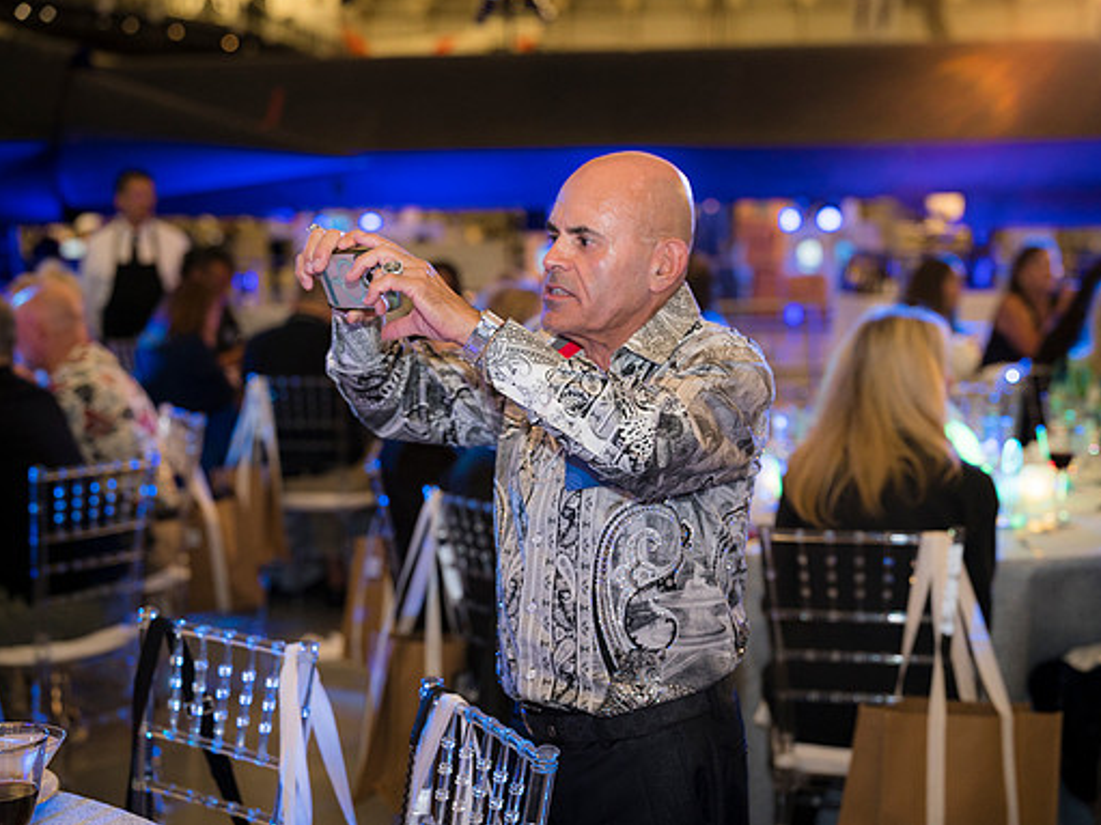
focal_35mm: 60
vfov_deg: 24.4
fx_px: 1908
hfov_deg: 32.2
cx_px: 552
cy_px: 411
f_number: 2.5
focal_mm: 55
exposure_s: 1/80
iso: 1100
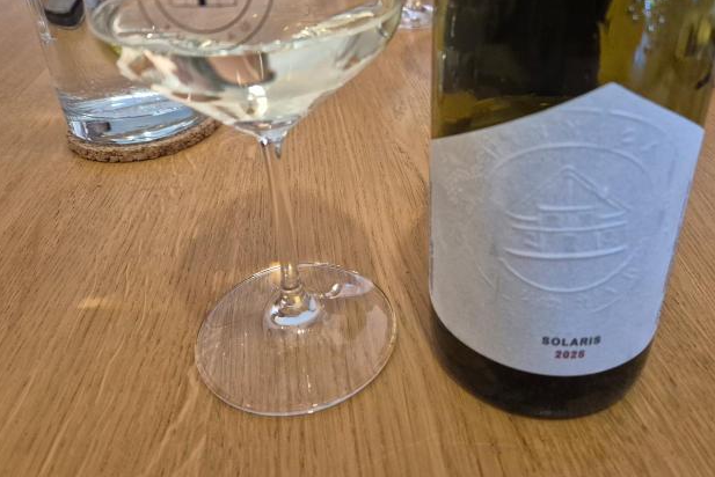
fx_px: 616
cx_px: 382
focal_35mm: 31
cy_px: 157
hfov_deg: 60.2
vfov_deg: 41.8
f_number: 1.8
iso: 1000
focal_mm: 5.4
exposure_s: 1/100
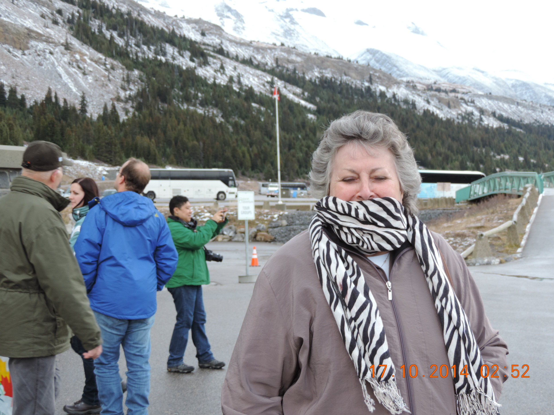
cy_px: 208
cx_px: 277
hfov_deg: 34.9
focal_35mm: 55
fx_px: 880
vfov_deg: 26.6
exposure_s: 1/125
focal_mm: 9.8
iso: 80
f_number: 3.7
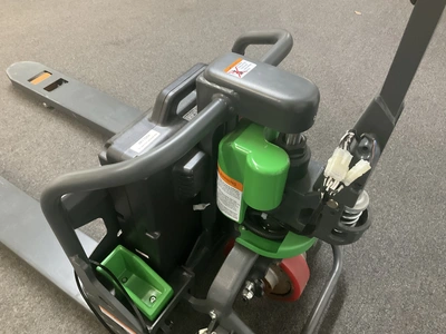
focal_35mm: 29
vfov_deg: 48.2
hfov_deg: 61.7
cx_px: 223
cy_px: 167
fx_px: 374
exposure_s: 1/30
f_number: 1.8
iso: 500
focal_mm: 3
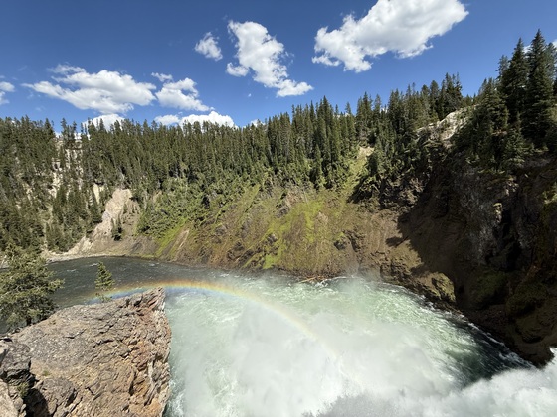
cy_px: 208
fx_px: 225
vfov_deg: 85.7
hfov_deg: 102.1
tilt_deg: -7.3
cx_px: 278
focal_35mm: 14
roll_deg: +1.5
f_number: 2.2
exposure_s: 1/1534
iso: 80
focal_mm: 2.22
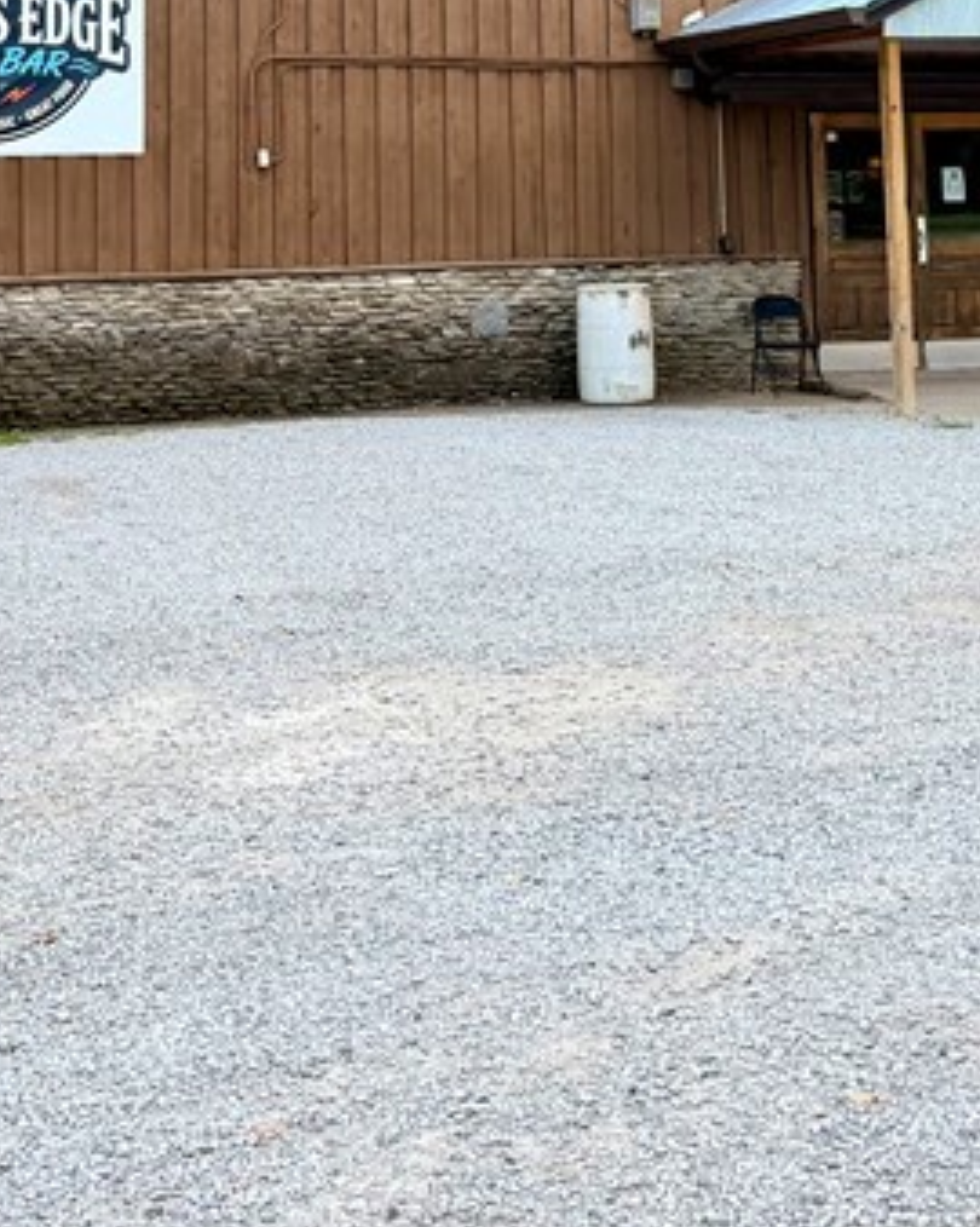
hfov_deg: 21.5
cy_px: -127
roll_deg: +1.4
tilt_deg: +6.3
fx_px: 2576
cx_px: 523
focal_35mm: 71
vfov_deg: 24.9
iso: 100
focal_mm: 6.76
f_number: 1.78
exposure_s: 1/1618
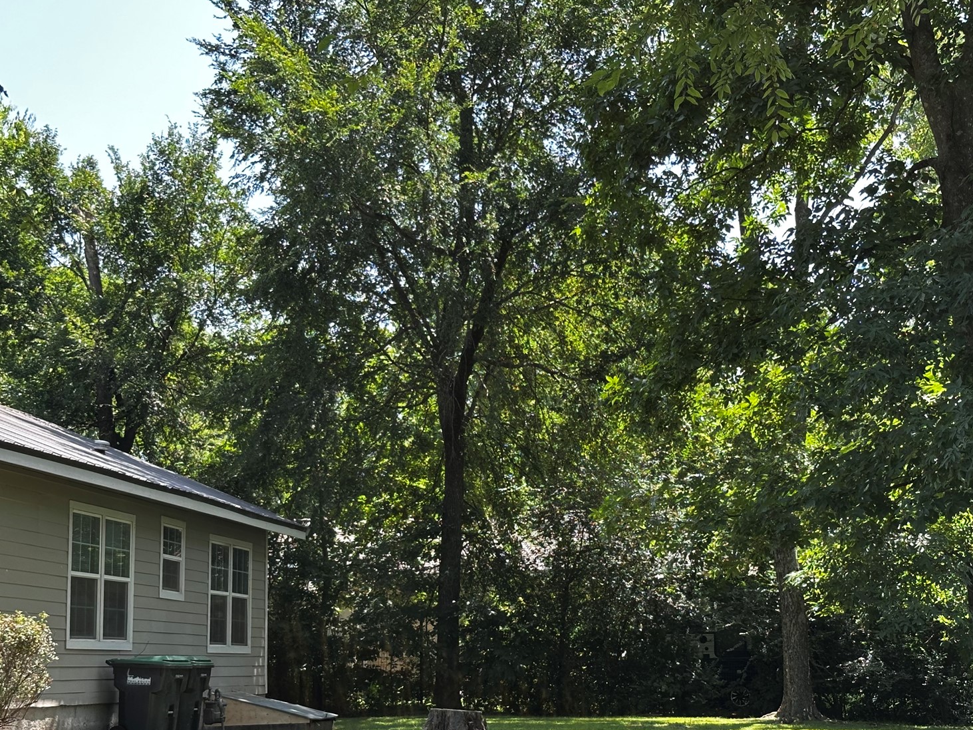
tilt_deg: +9.5
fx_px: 1771
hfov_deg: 30.7
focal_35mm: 63
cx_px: 575
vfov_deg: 23.3
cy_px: 421
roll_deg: +0.7
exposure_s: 1/414
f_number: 1.78
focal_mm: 6.86
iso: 64
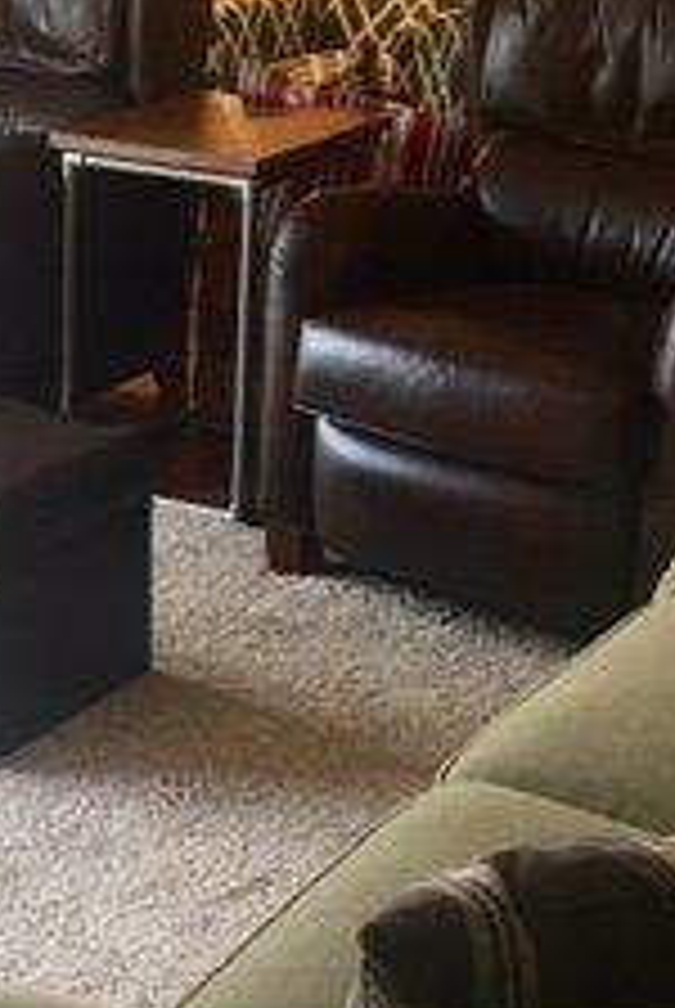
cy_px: 243
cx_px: 108
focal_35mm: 86
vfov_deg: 23.4
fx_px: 2411
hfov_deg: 15.8
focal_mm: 4.15
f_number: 2.2
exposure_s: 1/17
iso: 40
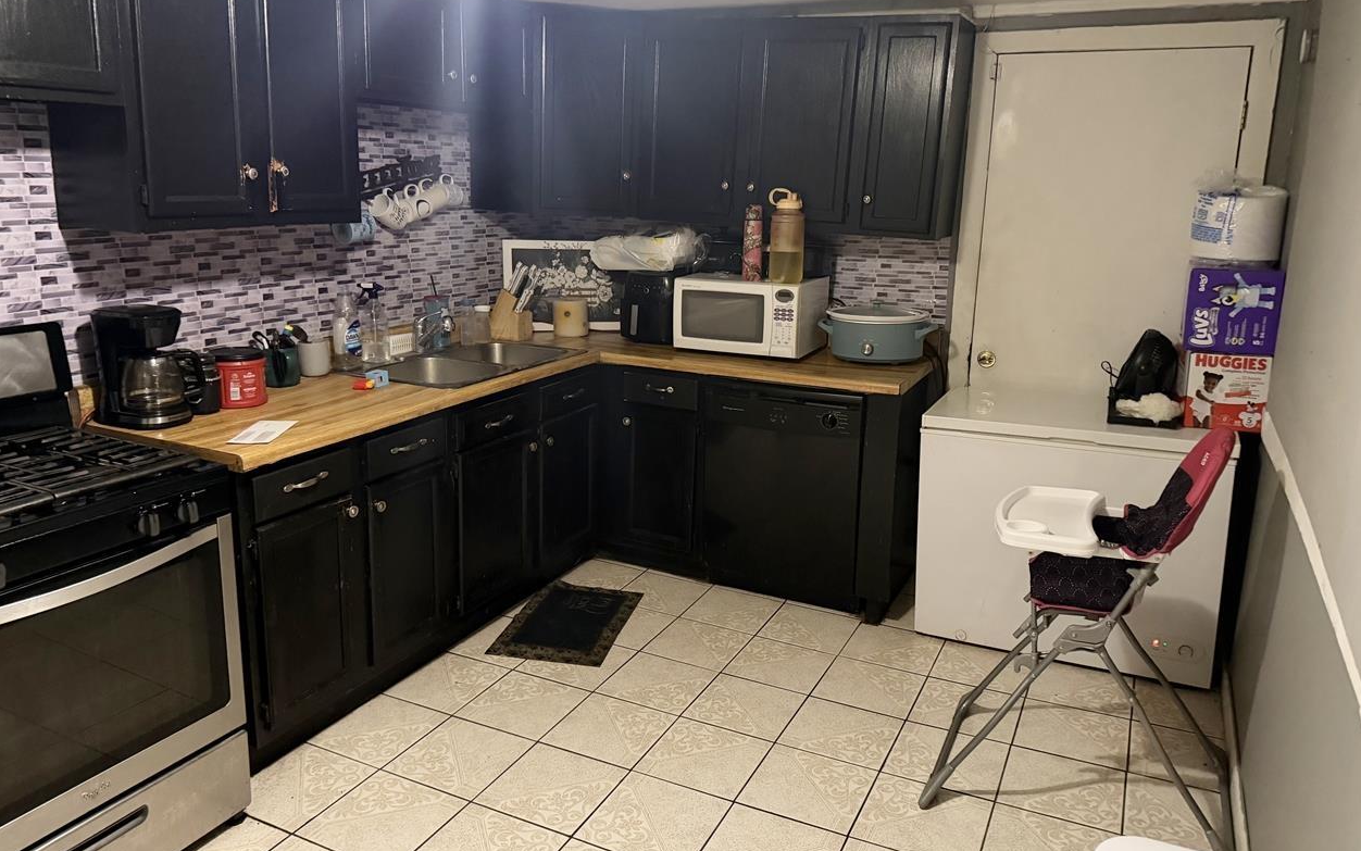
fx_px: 965
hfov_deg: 70.4
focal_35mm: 26
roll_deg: -1.2
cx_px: 676
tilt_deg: -11.8
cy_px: 386
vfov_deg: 47.6
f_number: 1.78
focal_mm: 6.76
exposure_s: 1/30
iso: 1000
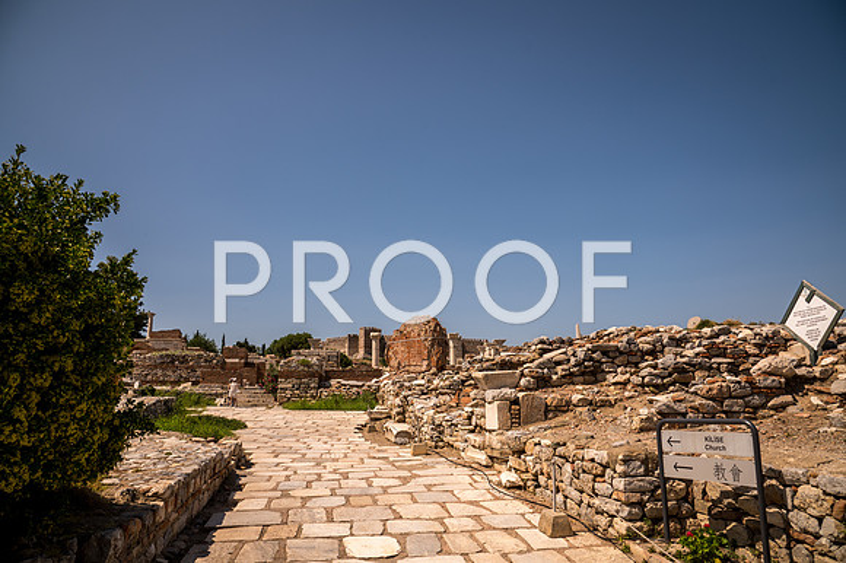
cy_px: 282
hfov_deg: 73.8
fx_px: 564
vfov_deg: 53.1
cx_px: 423
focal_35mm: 24
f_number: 8
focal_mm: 24
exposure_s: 1/500
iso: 100
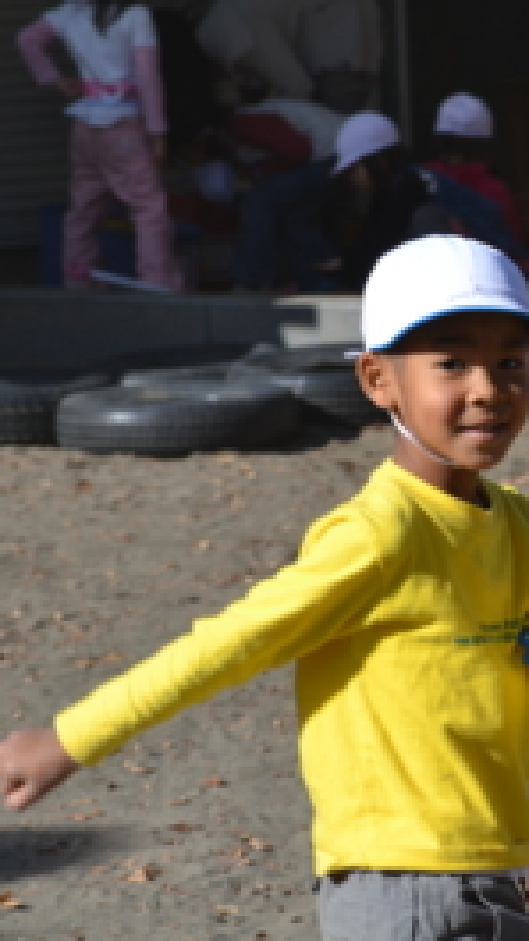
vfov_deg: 10.7
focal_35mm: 202
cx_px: 582
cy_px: 470
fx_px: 5034
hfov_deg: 6.0
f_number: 8
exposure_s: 1/250
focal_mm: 85
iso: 100
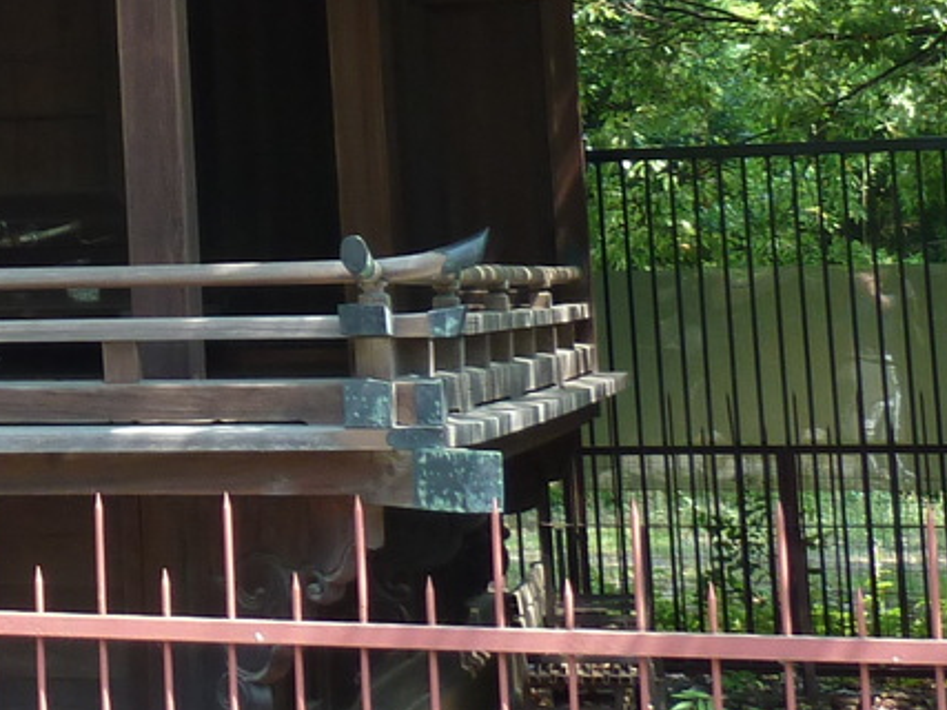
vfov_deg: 12.1
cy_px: -146
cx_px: -668
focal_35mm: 120
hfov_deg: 14.7
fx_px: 3282
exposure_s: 1/50
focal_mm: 5.3
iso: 80
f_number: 3.5
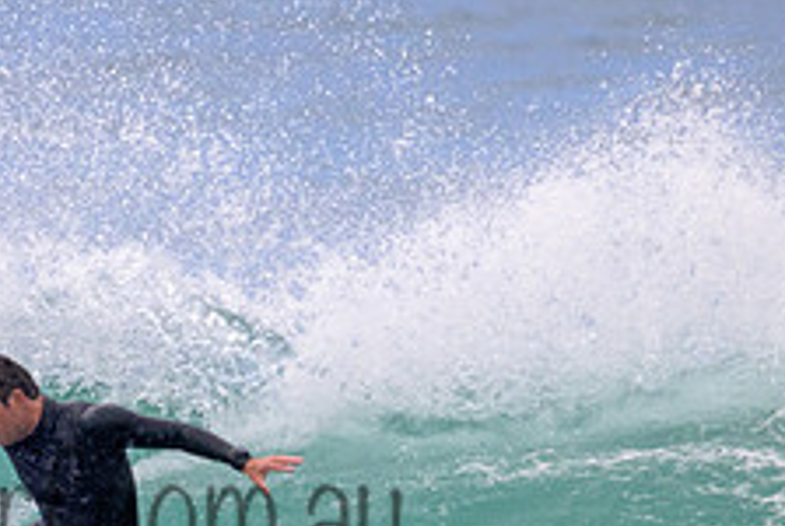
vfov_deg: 0.7
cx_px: 32
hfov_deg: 1.0
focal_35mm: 2067
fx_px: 45131
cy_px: 472
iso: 1400
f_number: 11
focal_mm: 800
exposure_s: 1/2000
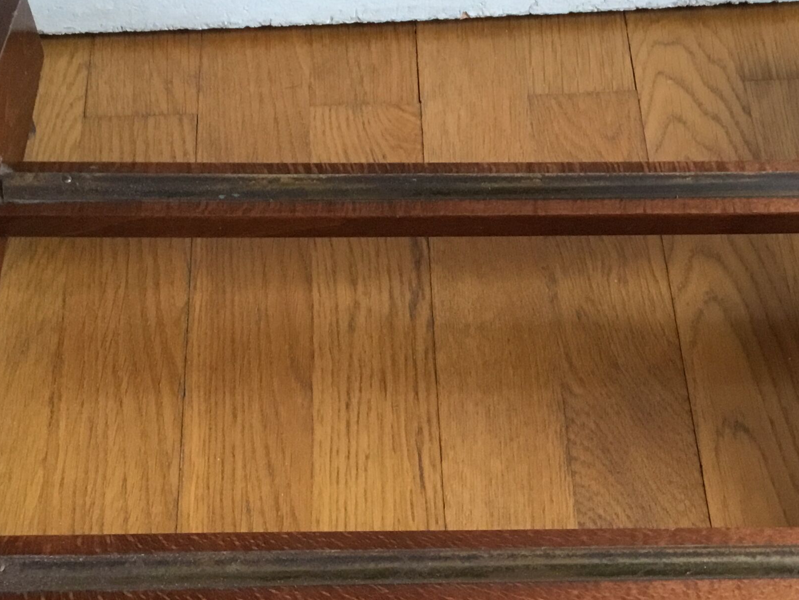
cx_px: 489
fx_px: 1454
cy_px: 397
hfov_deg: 30.6
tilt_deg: -56.5
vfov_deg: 23.2
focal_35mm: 63
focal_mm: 3.3
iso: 125
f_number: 2.4
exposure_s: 1/30
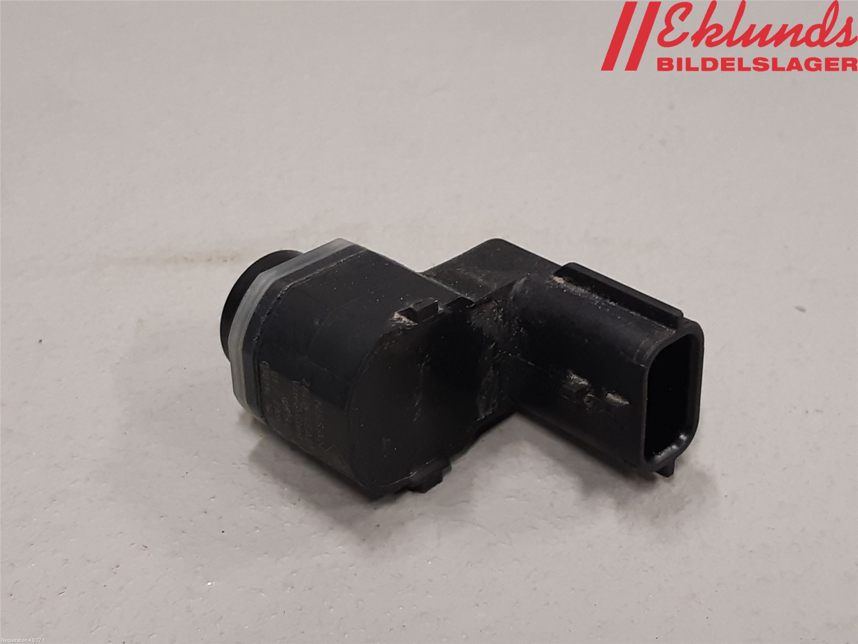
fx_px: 644
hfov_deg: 67.3
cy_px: 322
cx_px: 429
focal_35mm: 26
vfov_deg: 53.1
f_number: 1.7
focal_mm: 3.93
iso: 125
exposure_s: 1/50
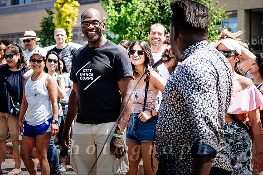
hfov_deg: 23.1
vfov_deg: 15.5
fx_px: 644
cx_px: 138
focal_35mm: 88
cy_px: 84
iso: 200
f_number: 2.8
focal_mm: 40
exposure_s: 1/1250
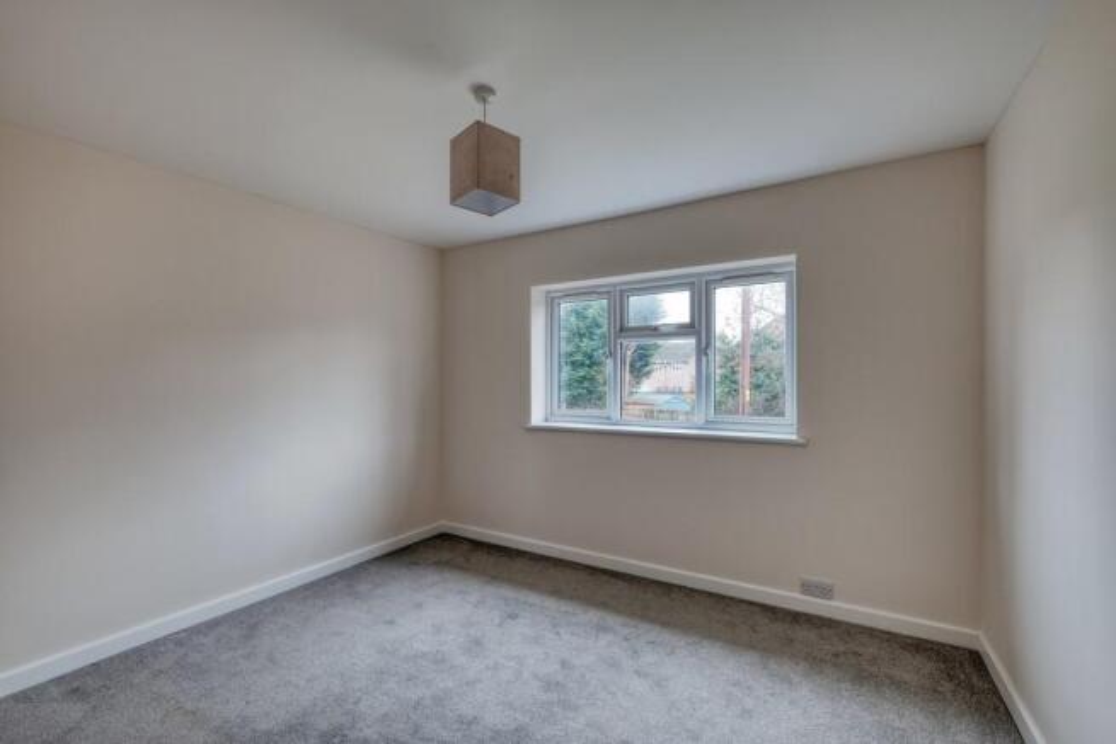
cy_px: 372
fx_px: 465
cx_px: 558
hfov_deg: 100.4
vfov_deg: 77.4
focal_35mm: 15
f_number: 8
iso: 250
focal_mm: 10
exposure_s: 1.5
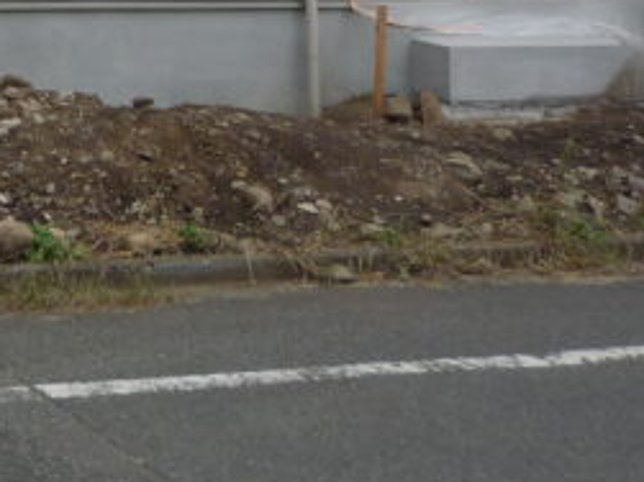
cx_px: -174
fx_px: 1897
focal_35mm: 102
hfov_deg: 18.1
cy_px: -385
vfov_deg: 13.1
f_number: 4
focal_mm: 4.4
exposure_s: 1/640
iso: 100
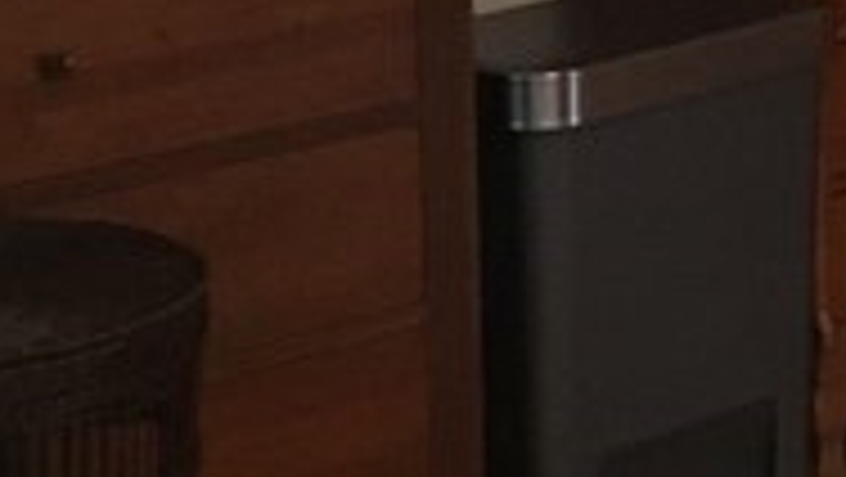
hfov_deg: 11.3
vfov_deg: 6.9
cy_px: -315
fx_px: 3861
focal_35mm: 172
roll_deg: +0.5
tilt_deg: -7.3
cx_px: 1714
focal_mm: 4.15
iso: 250
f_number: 2.2
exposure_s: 1/30
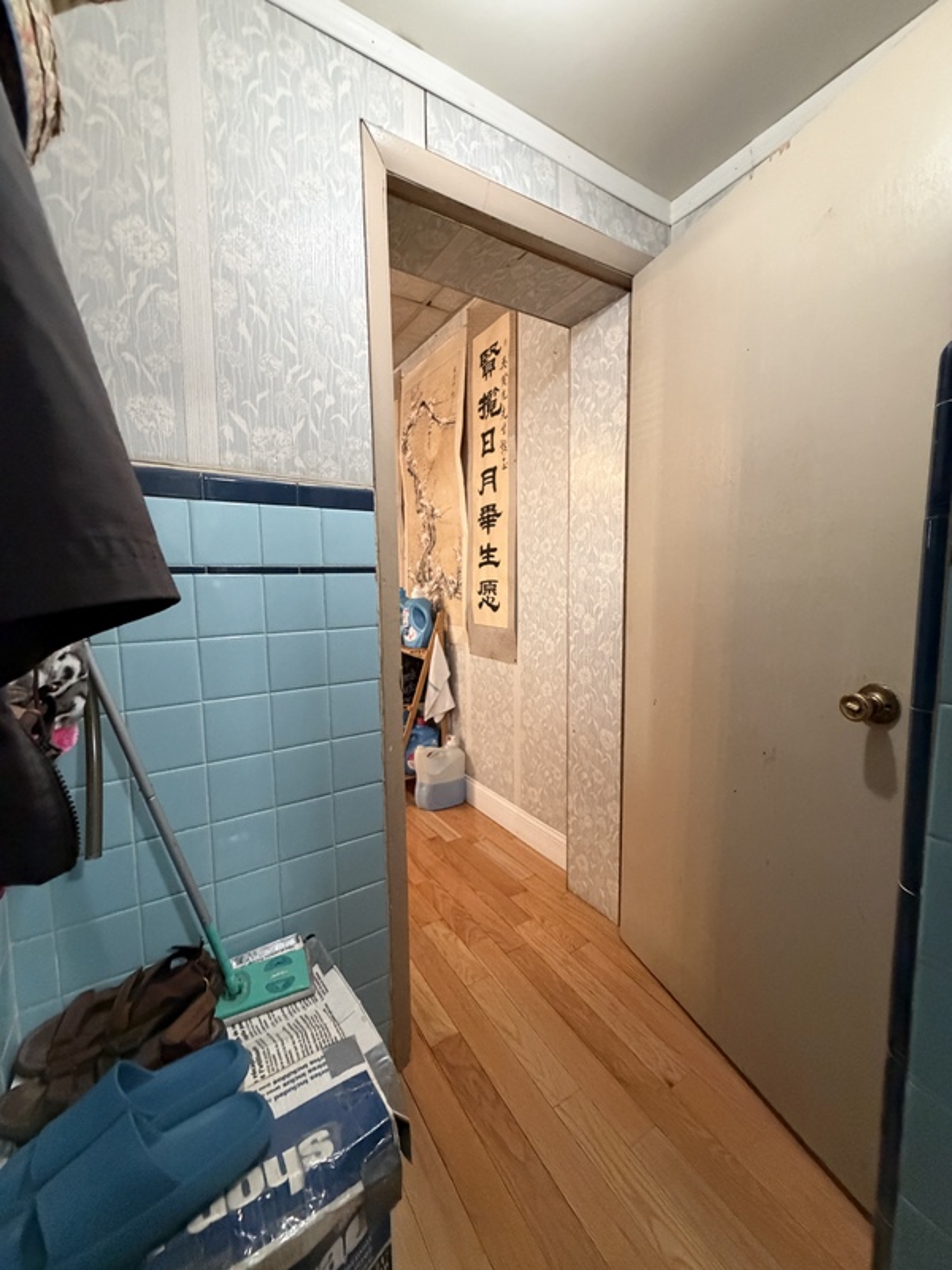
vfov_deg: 102.1
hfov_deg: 85.7
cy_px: 635
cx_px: 476
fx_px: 513
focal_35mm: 14
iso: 800
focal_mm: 2.22
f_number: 2.2
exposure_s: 1/60
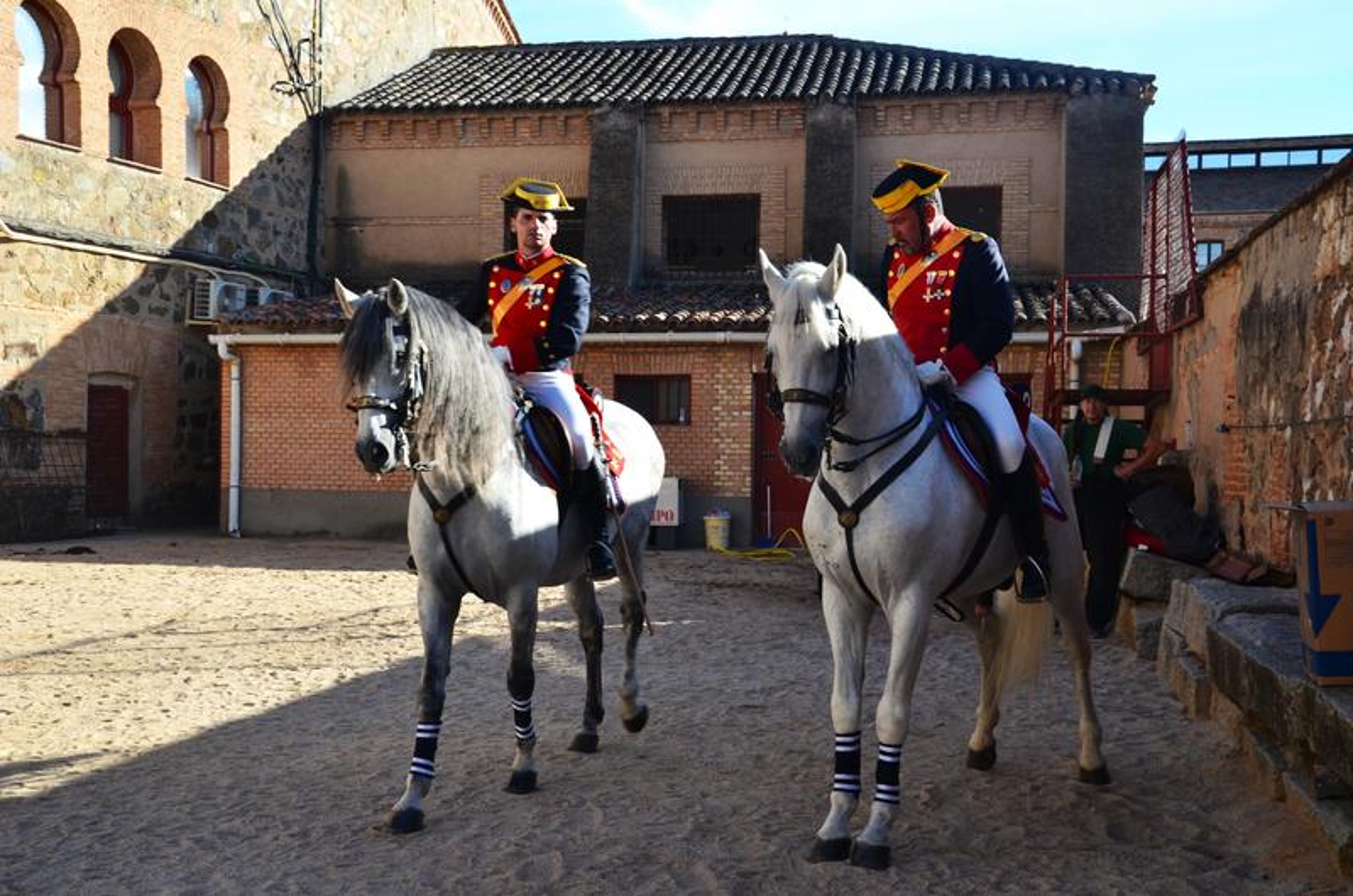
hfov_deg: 43.7
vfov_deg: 29.7
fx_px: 1688
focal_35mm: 45
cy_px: 448
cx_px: 676
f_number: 9
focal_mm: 30
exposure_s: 1/125
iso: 250
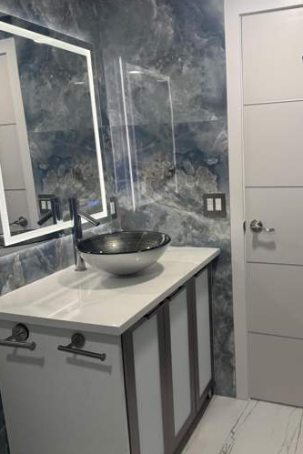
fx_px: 404
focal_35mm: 32
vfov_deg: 58.7
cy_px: 227
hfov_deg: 40.5
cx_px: 208
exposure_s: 1/120
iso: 160
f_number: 1.78
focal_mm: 6.76
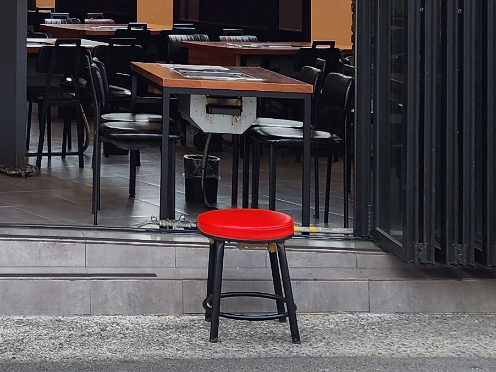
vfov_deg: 13.8
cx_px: -92
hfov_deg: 18.3
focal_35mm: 102
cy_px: -146
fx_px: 1461
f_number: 1.8
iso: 12
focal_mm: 6.4
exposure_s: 1/186
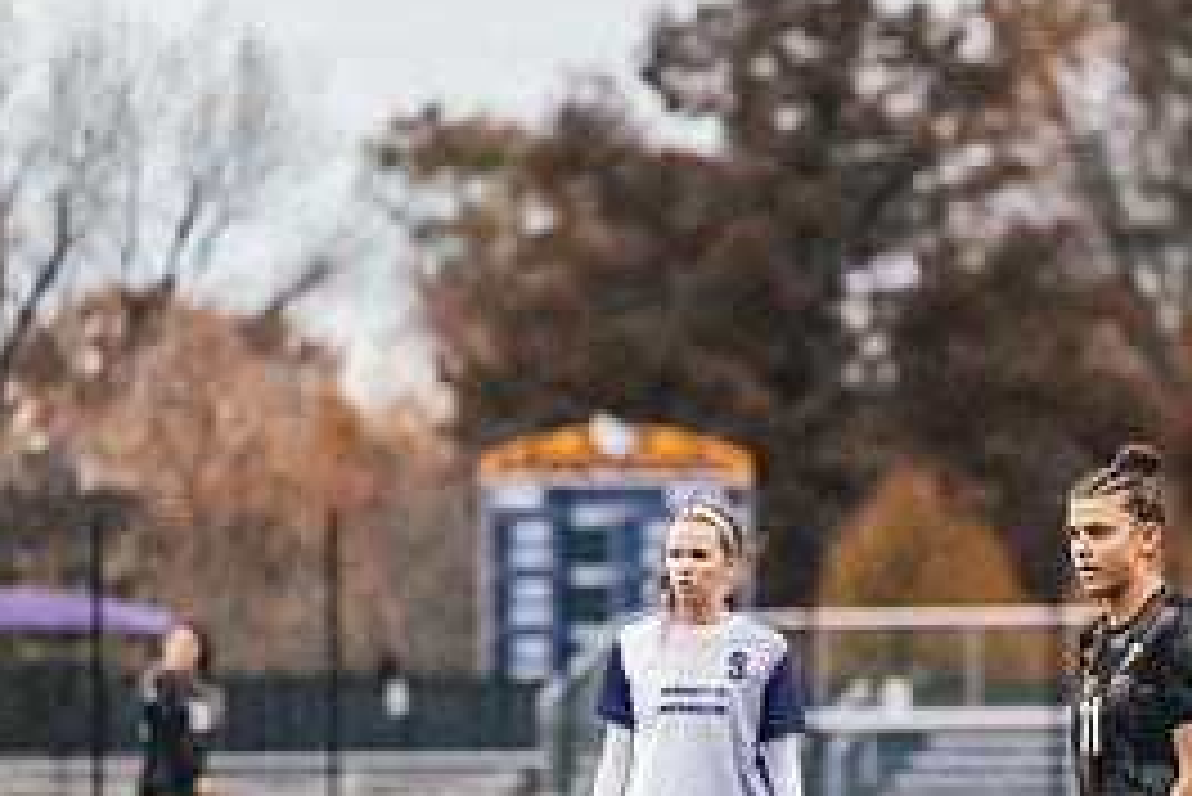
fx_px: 11396
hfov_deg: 6.0
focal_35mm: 344
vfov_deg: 4.0
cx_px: 1151
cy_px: 776
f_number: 2.8
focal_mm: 150
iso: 400
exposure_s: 1/1250
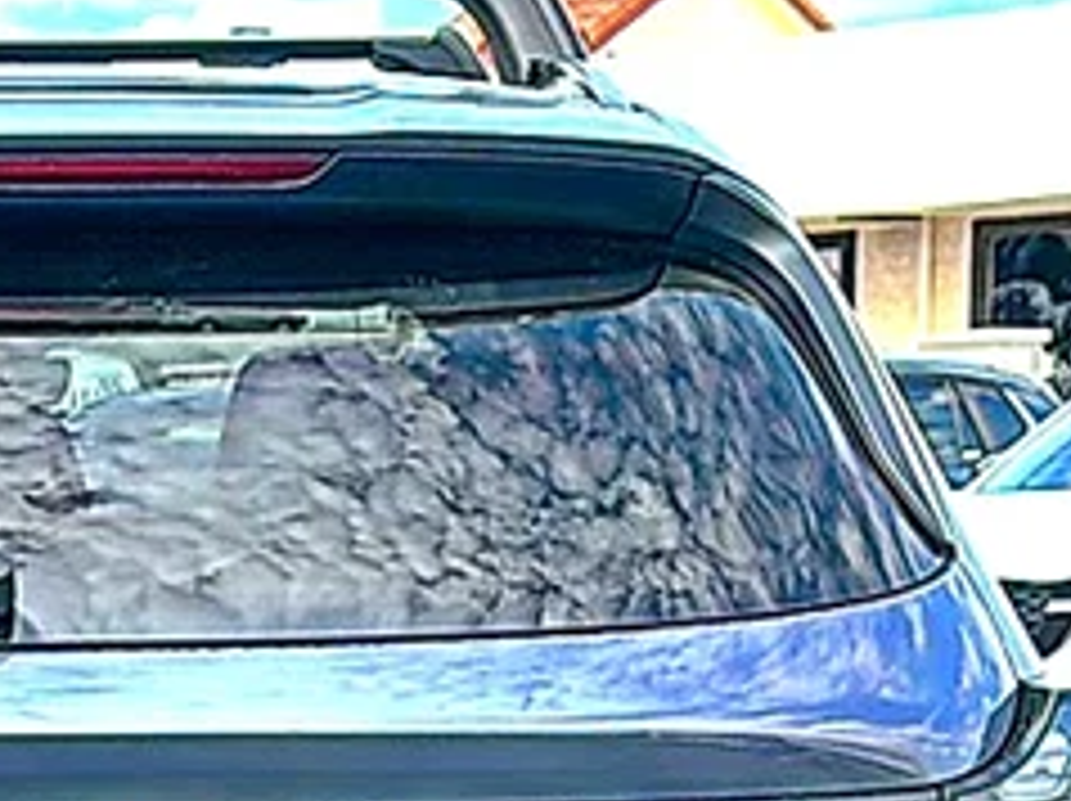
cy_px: 1037
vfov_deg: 13.1
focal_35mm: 109
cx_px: 36
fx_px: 3369
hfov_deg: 17.7
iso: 80
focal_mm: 6.86
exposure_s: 1/1522
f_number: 1.78
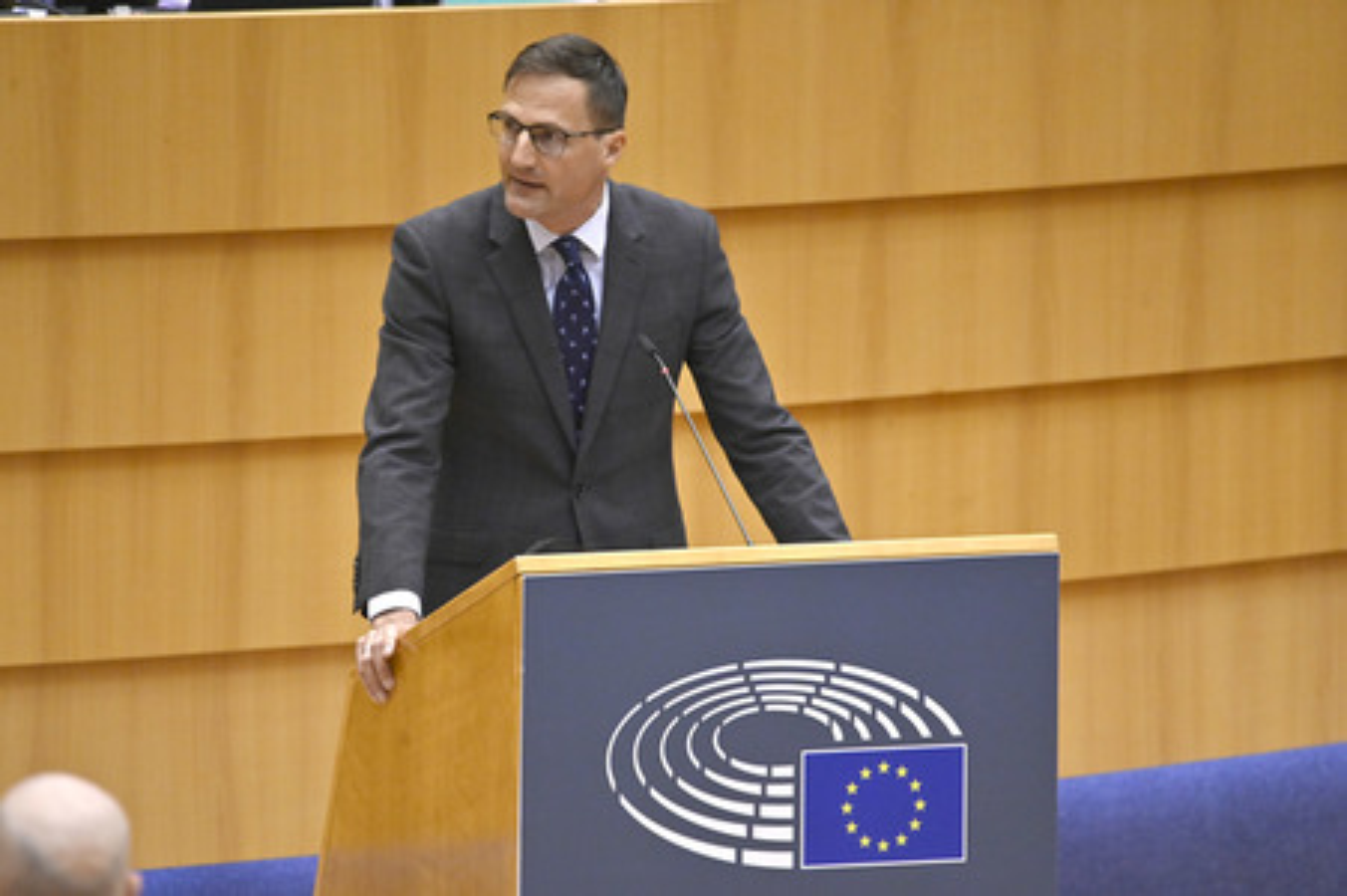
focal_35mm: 600
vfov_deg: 2.3
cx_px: 674
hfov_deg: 3.4
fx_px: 22433
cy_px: 448
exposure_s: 1/500
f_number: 6.3
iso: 4000
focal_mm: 600
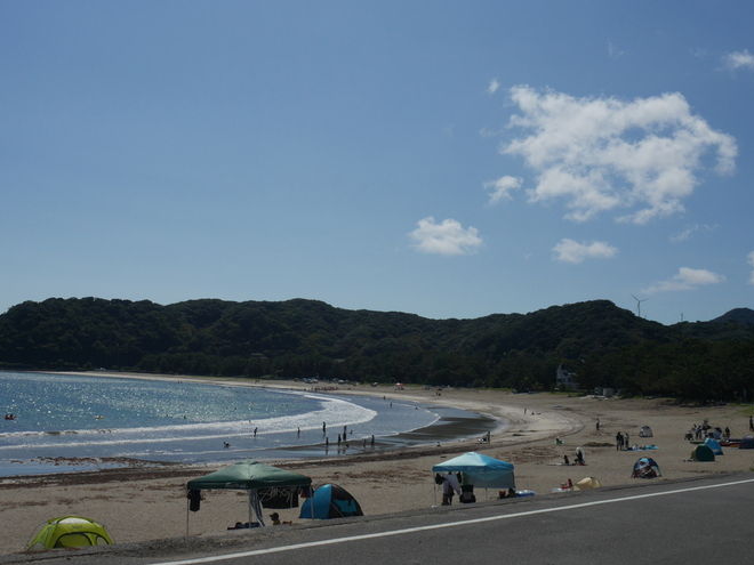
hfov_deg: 44.6
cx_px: 301
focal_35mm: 42
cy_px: 221
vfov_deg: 34.2
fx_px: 915
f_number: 8
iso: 200
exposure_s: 1/2000
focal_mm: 17
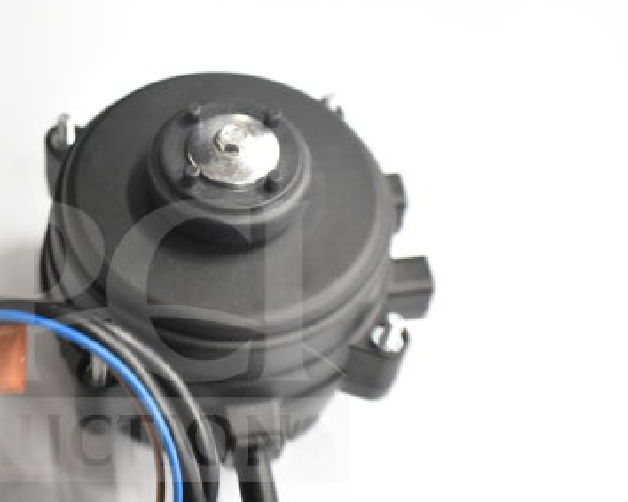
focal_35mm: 68
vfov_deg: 22.4
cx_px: 149
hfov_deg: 27.5
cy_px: 341
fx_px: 1264
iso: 5000
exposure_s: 1/50
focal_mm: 28
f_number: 4.2
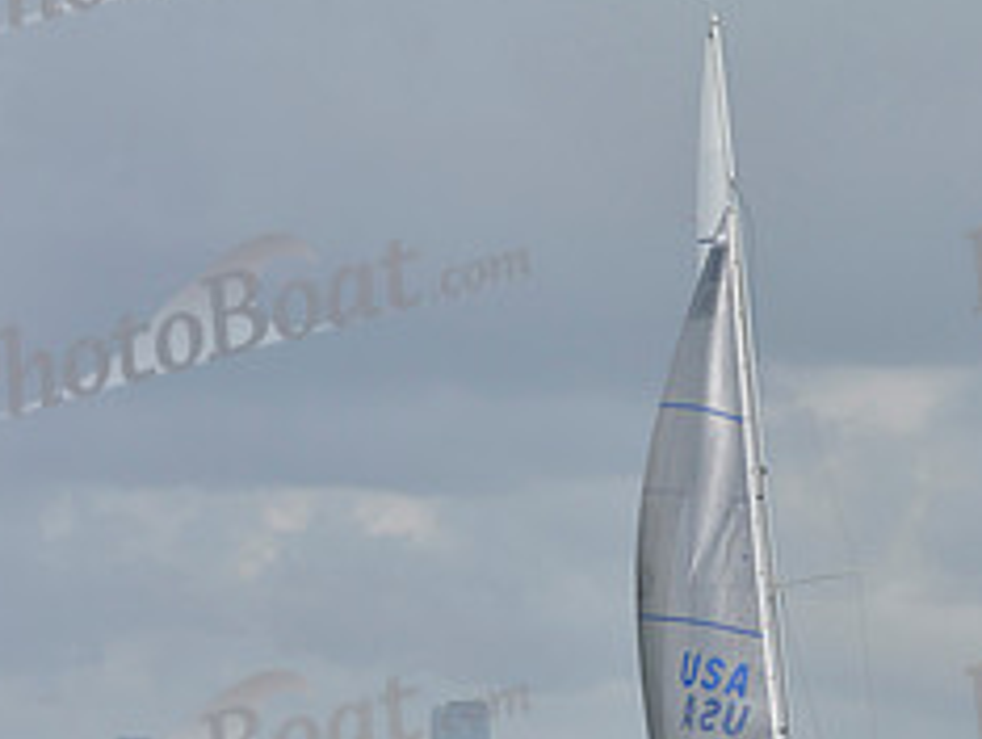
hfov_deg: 4.2
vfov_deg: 3.1
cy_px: 483
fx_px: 13517
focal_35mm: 476
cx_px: 749
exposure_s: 1/1250
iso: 400
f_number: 10
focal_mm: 200
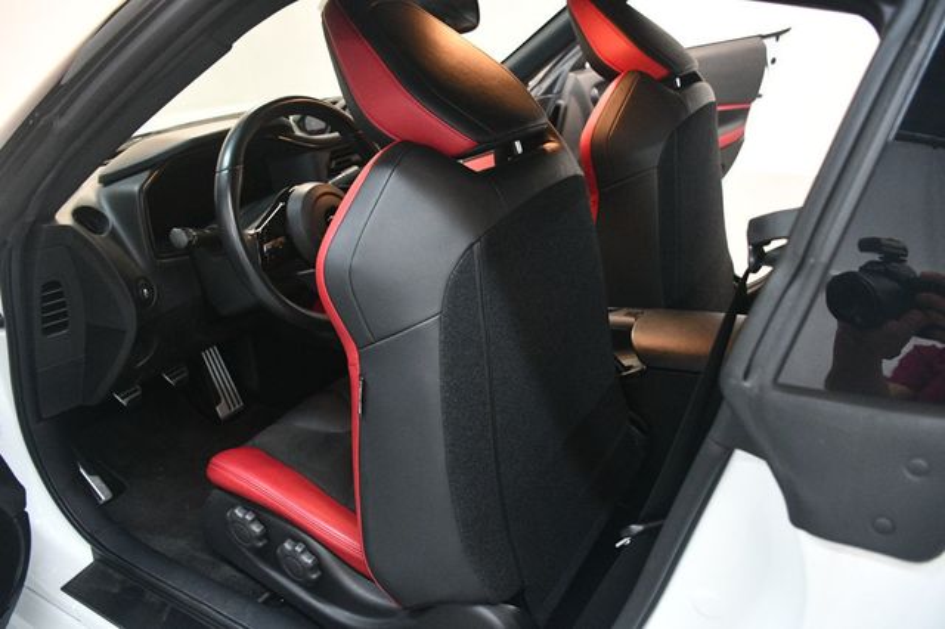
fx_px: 708
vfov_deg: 47.9
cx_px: 472
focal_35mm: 27
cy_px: 314
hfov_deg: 67.4
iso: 3200
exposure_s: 1/60
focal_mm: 18
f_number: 3.5
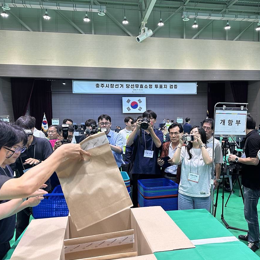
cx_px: 147
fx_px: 246
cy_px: 131
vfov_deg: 55.6
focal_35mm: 29
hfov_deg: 55.4
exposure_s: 1/120
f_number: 1.78
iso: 160
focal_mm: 6.86
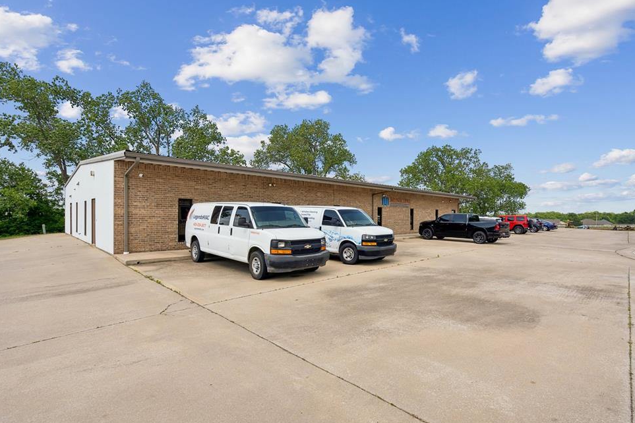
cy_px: 212
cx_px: 335
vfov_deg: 70.4
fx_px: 300
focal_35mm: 17
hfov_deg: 93.2
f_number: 8
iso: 200
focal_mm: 16
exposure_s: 1/1250
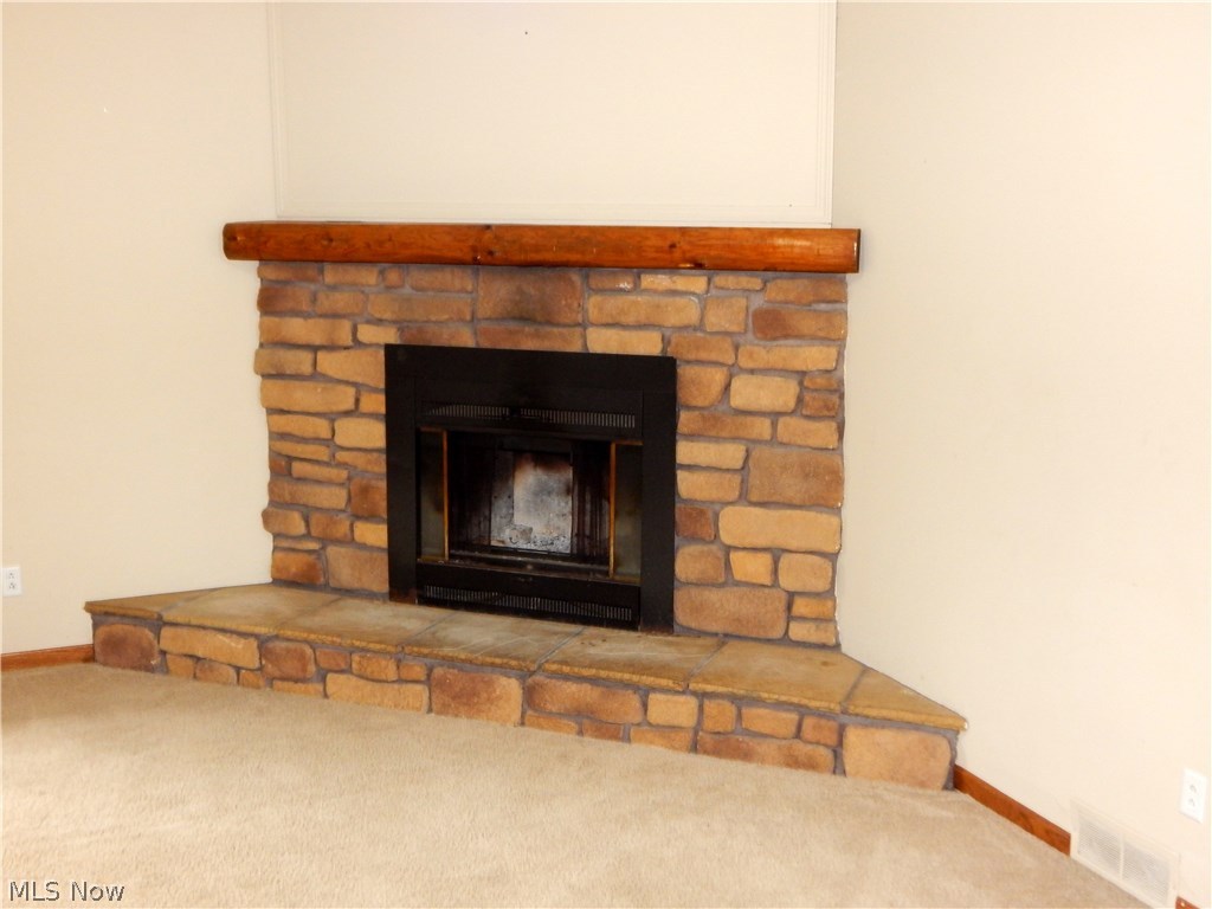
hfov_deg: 43.9
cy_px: 454
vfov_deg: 33.6
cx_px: 606
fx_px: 1506
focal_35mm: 43
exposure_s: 1/30
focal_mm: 7.7
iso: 320
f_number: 3.6
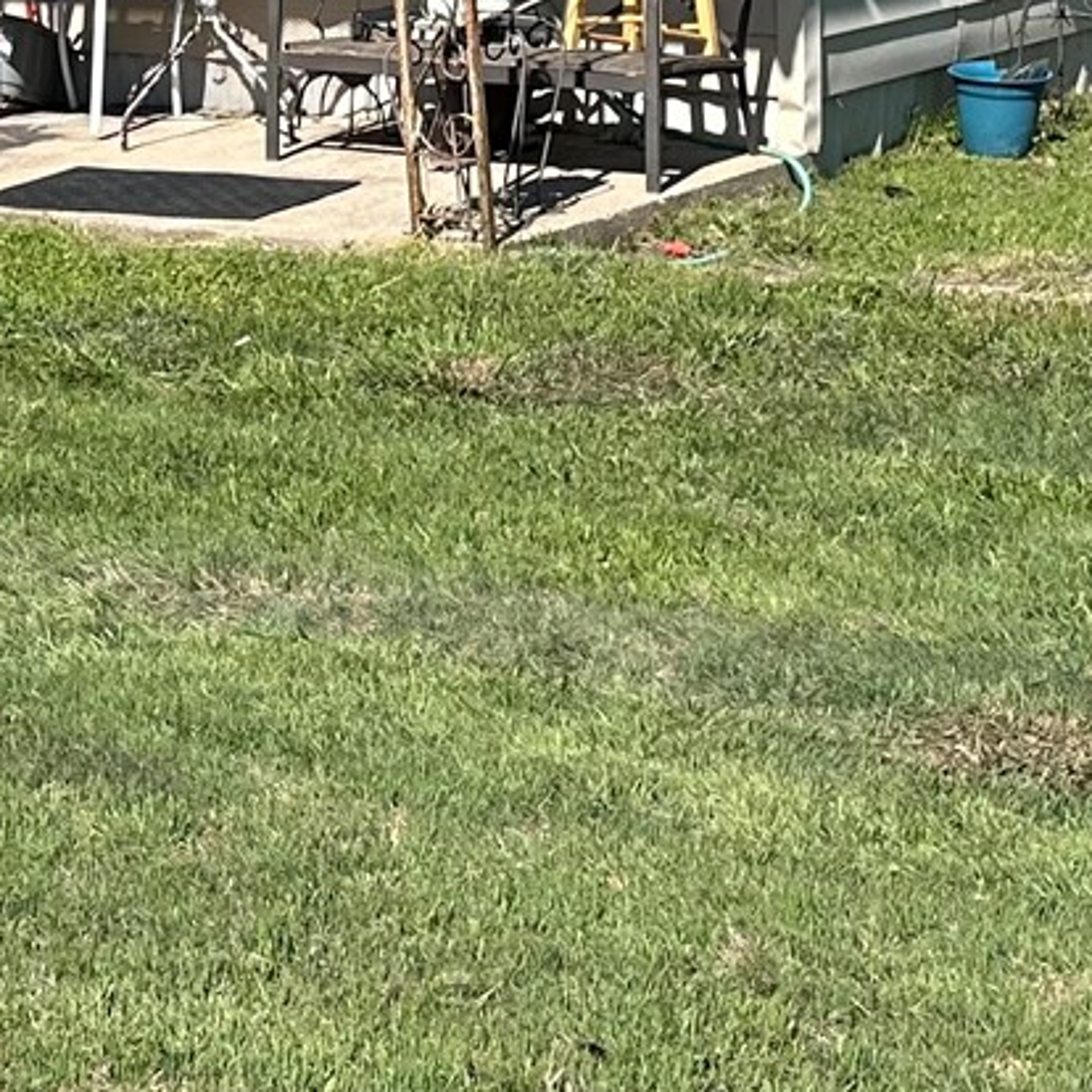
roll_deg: +0.3
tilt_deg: -5.0
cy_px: -79
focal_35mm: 105
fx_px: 3747
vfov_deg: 16.1
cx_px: 340
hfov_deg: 16.5
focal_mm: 6.86
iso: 80
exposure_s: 1/4184
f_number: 1.78
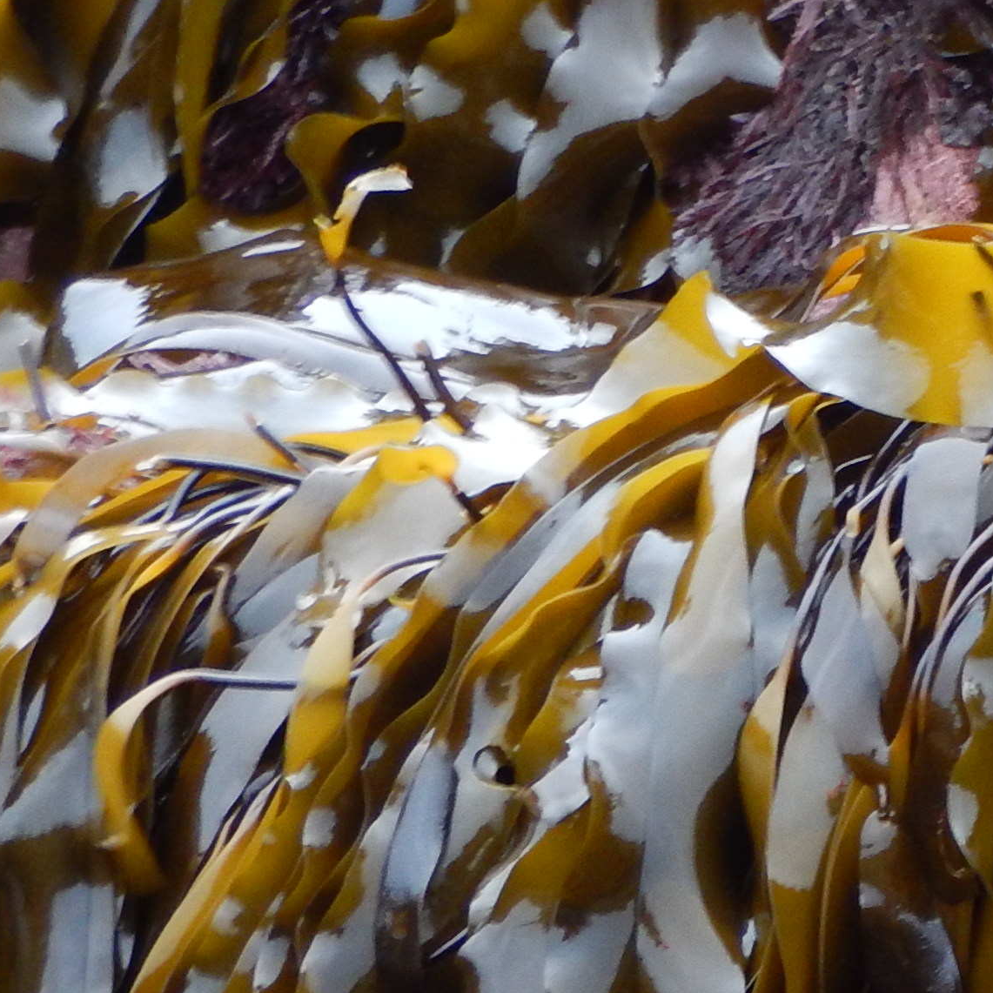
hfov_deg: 10.5
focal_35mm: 157
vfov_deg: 11.1
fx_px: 5095
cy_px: 827
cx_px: 1791
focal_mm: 7.8
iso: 180
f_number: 4.3
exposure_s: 1/30
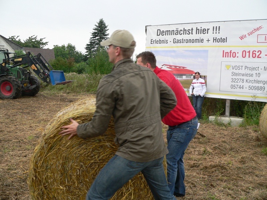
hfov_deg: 51.4
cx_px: 134
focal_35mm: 36
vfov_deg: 39.7
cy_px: 100
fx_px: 278
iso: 80
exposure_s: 1/125
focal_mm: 6
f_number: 3.3
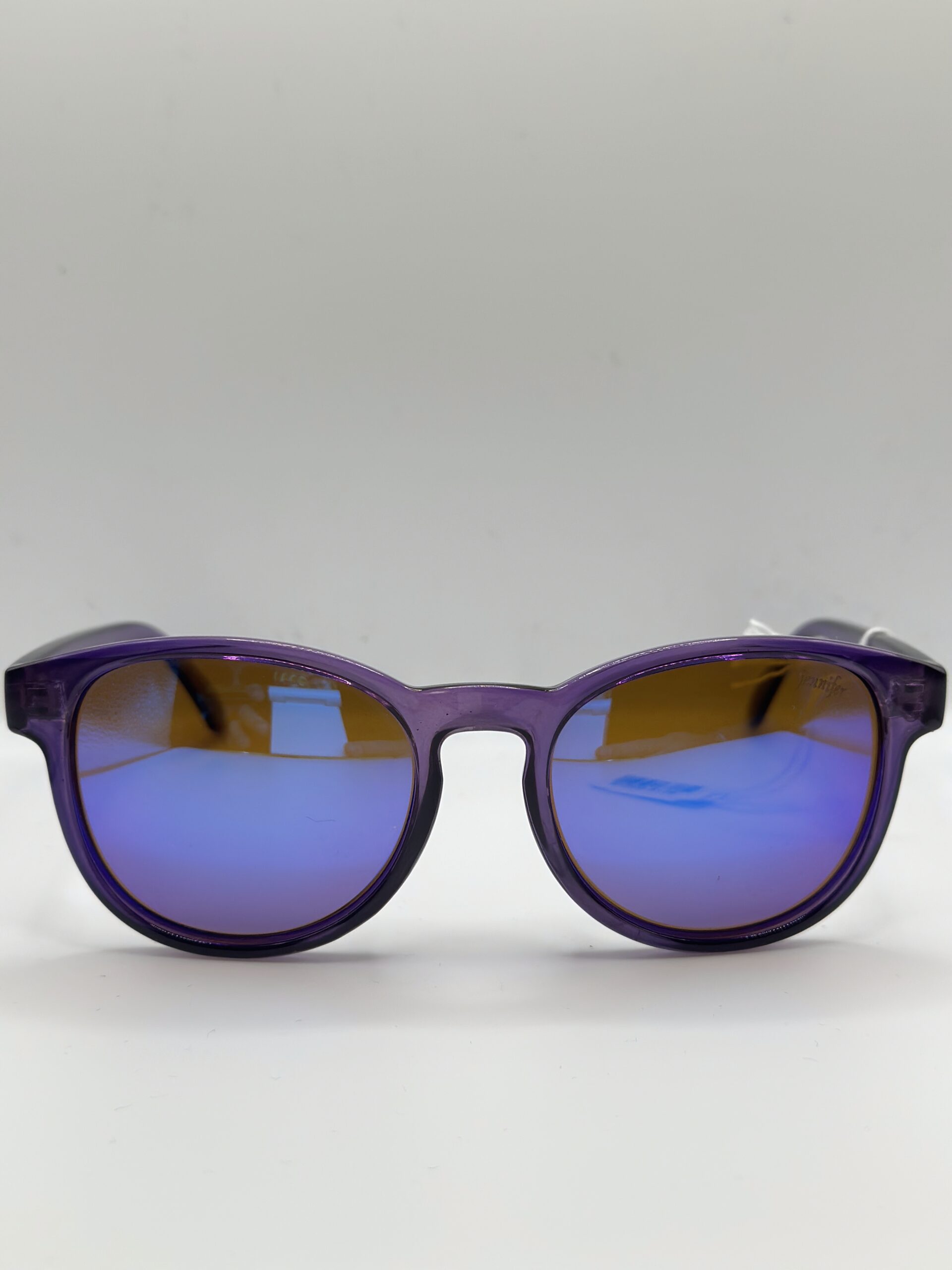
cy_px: 635
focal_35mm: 48
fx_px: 1760
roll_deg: +0.1
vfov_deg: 39.7
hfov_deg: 30.3
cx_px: 476
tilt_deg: -22.9
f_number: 1.78
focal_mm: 6.86
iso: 80
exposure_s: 1/756
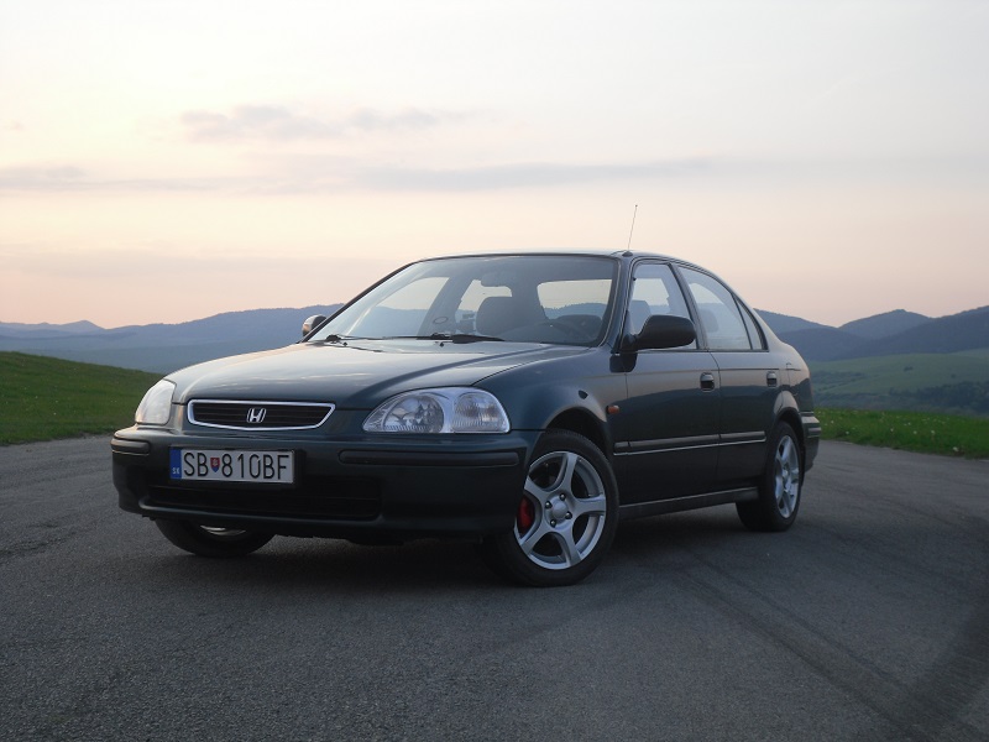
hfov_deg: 36.2
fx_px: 1514
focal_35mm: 53
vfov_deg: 27.5
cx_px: 494
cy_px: 371
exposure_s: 1/117
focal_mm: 9.9
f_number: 3.9
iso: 80
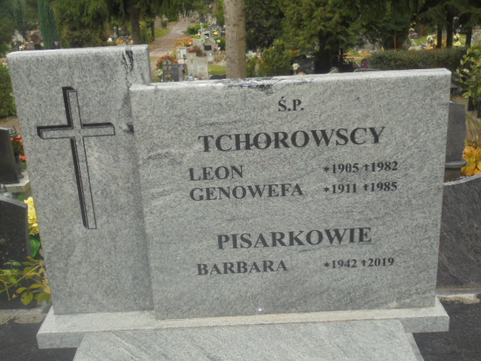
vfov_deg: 33.6
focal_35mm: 43
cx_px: 240
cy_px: 180
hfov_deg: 43.9
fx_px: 597
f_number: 4.5
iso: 100
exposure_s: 1/80
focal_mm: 7.8
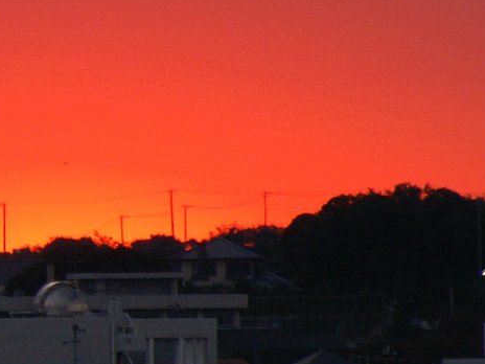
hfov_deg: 1.2
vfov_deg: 0.9
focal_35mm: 1589
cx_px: -313
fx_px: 22263
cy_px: 163
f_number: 8
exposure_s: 1/20
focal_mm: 250
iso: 400
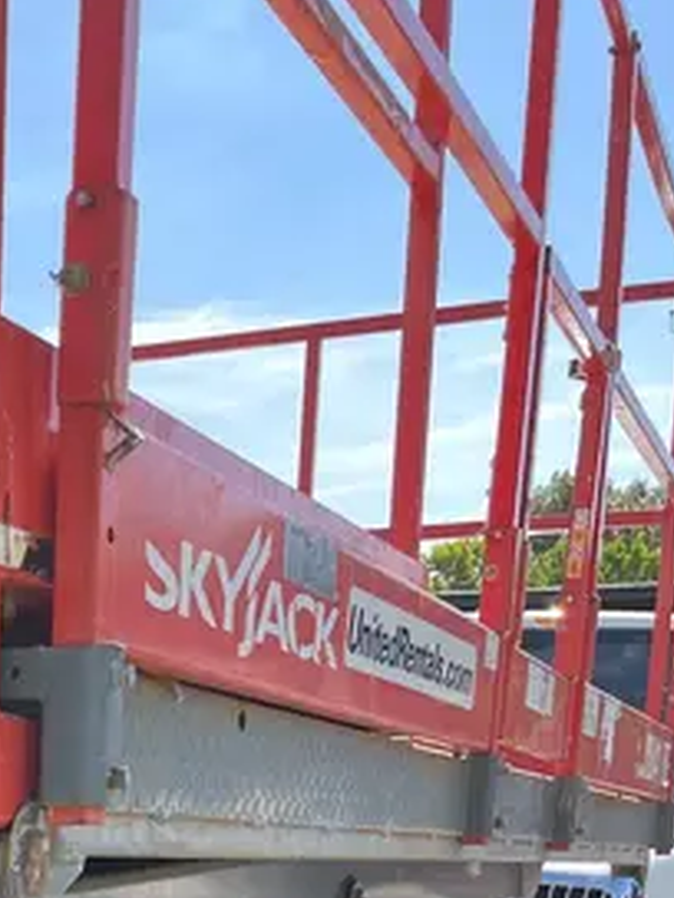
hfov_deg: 19.9
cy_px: 1180
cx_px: -109
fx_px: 1817
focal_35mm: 70
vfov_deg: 24.2
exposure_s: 1/891
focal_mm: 5.1
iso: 50
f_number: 1.6
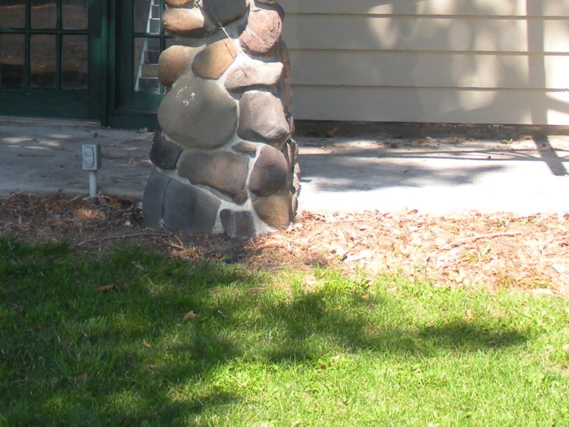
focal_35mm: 97
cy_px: -38
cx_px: 156
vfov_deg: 14.9
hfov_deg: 20.1
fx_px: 1595
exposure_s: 1/186
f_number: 3.5
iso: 64
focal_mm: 6.3
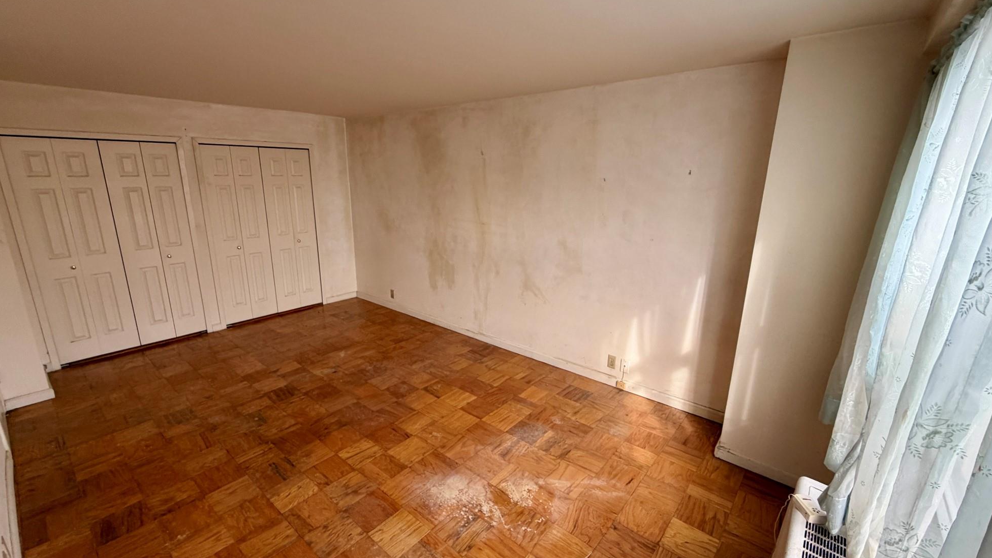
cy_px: 278
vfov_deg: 67.1
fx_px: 421
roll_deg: +0.7
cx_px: 487
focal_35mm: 16
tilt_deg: -13.5
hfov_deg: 99.4
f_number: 2.2
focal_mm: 2.22
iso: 160
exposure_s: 1/121
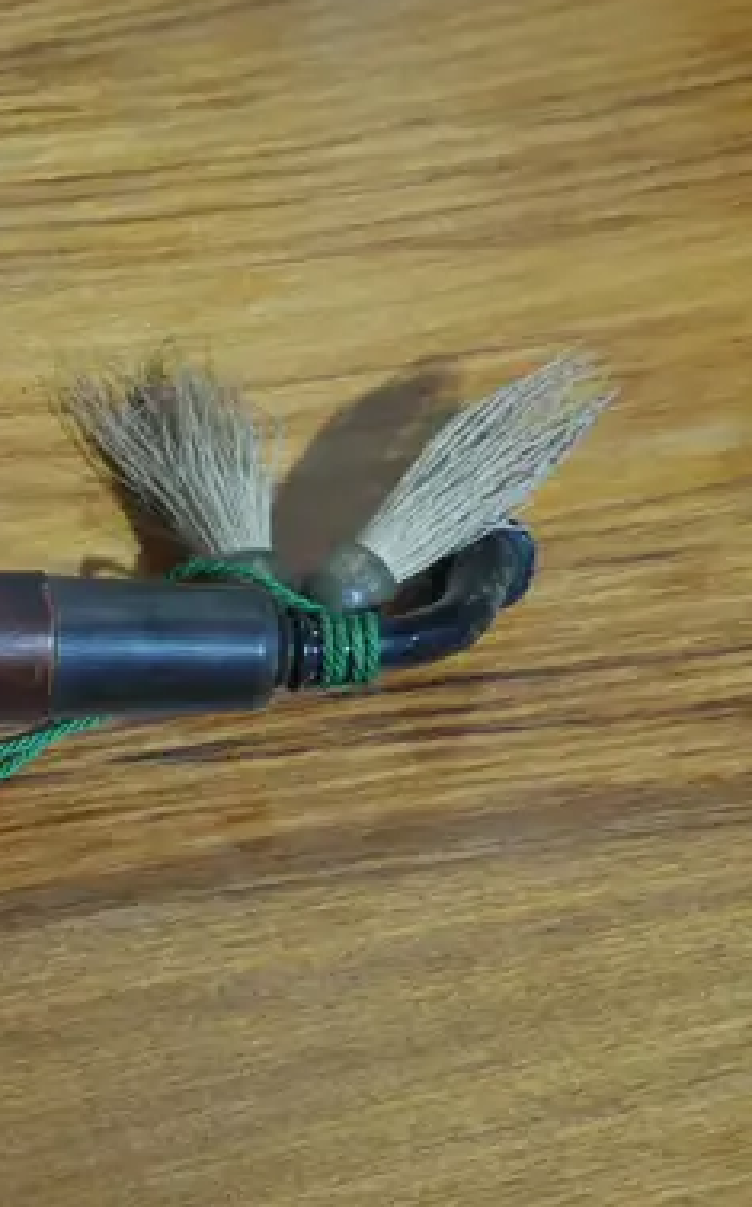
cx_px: -630
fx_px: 3975
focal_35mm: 121
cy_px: 695
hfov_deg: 10.2
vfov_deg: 17.2
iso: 640
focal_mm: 21
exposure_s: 1/60
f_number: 4.6
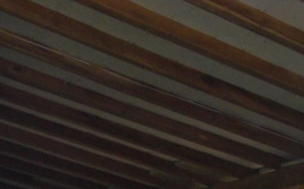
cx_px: 338
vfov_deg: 10.7
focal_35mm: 119
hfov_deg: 17.0
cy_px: 269
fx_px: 985
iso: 200
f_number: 3.6
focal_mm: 7.9
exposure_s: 1/60
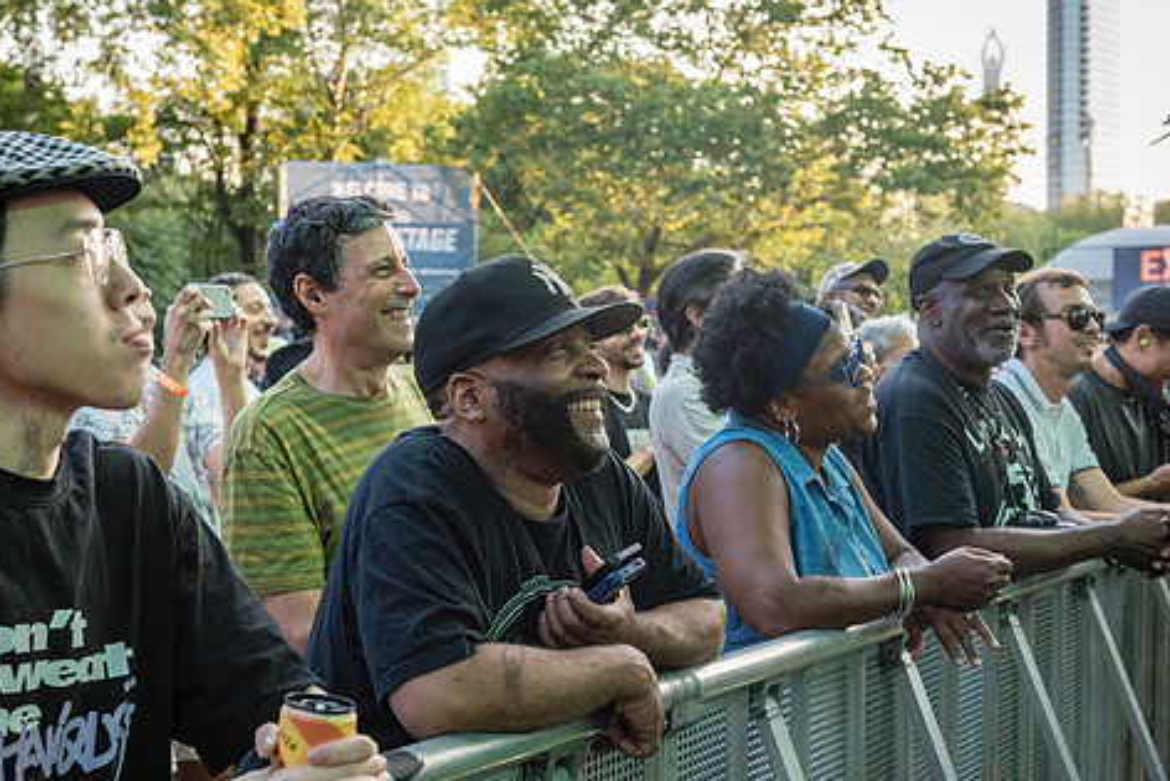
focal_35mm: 50
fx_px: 1625
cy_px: 430
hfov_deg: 39.5
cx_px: 511
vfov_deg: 27.0
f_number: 4.5
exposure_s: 1/320
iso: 2000
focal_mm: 40
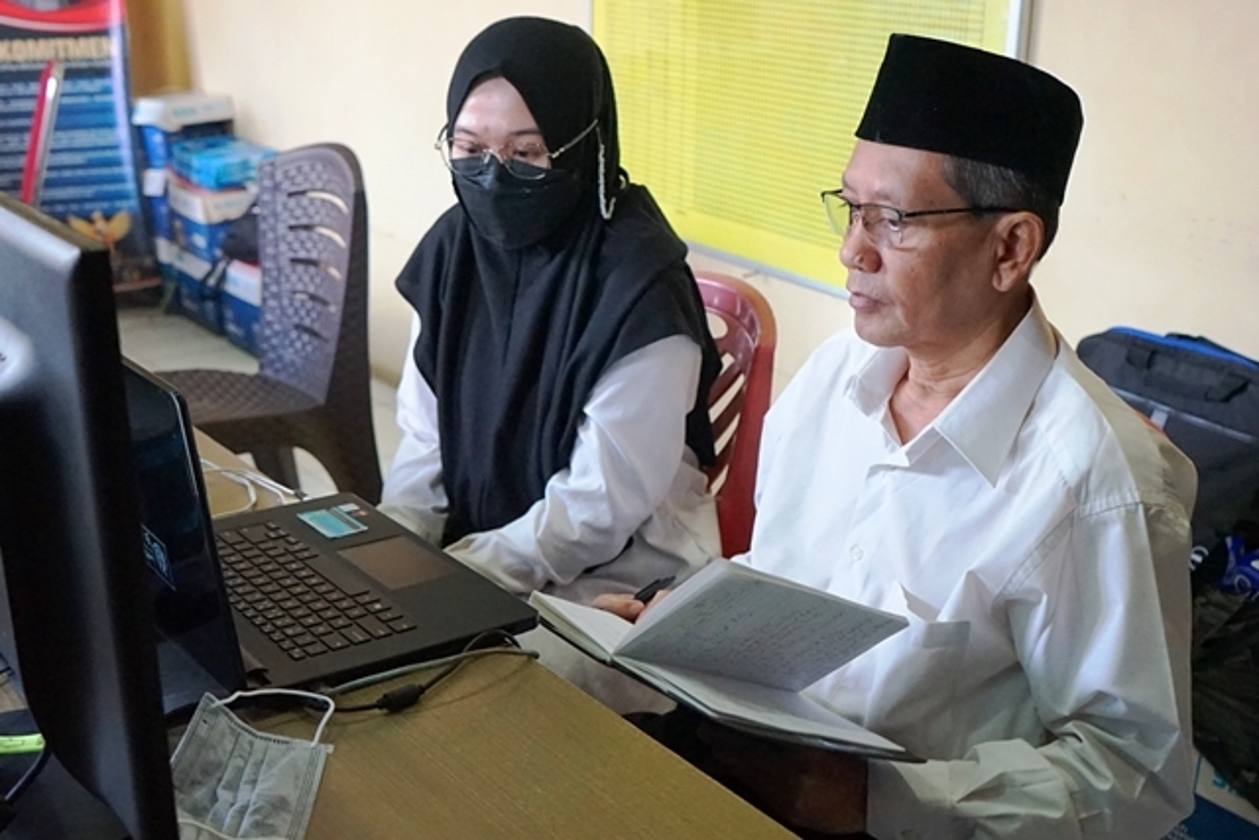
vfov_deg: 31.9
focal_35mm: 42
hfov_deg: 46.4
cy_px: 420
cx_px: 630
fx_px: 1469
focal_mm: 28
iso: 5000
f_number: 4
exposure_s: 1/160
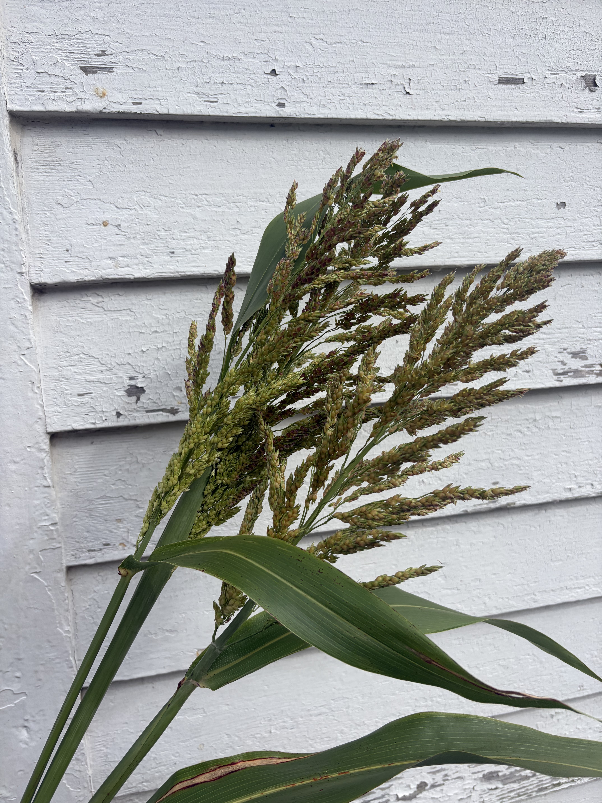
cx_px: 301
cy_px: 402
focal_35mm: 26
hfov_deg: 53.1
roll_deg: +1.3
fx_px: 603
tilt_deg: -13.7
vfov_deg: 67.3
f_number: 1.6
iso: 64
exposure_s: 1/4608
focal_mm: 5.96
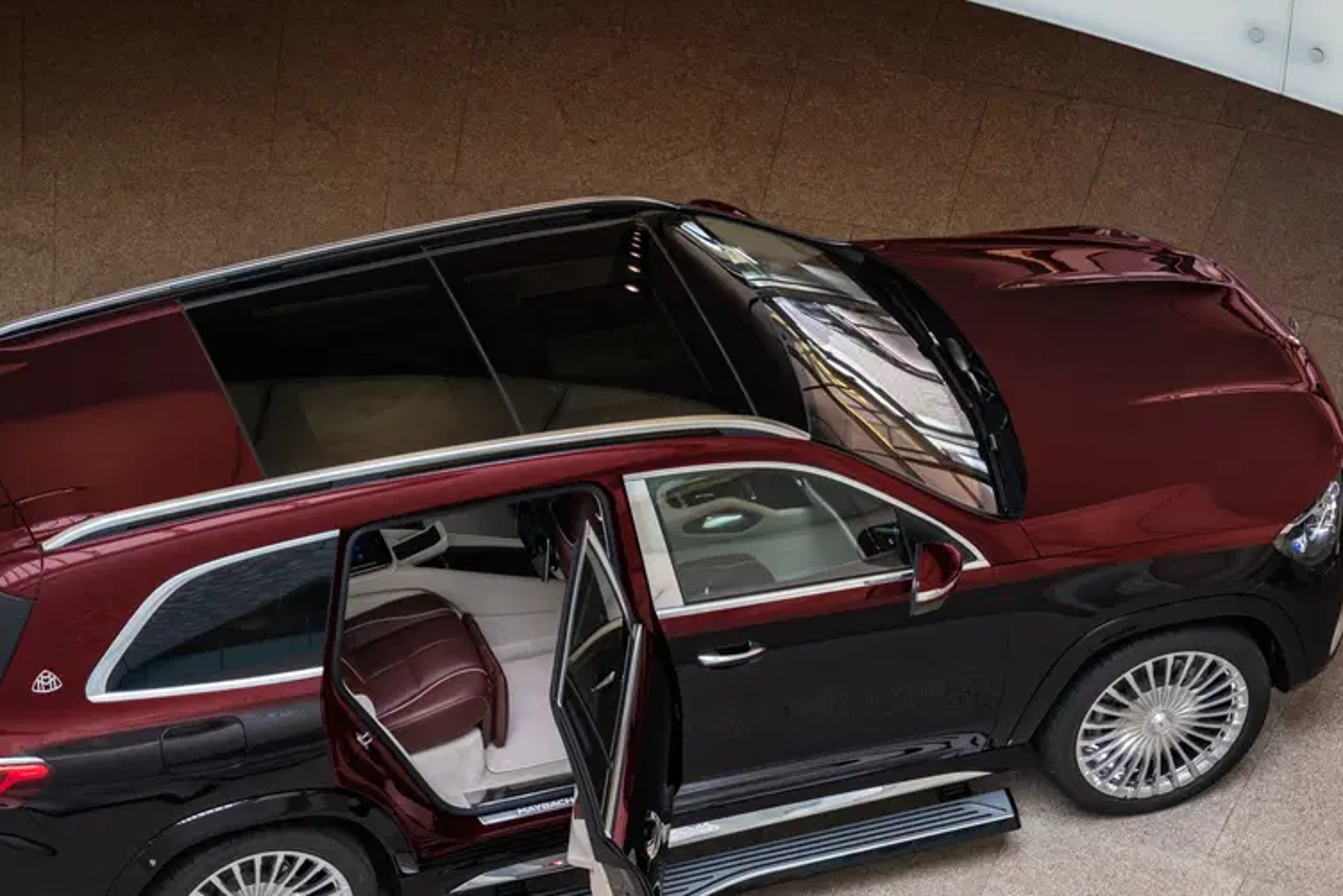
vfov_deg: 7.7
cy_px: 431
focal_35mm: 179
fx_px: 6679
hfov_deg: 11.5
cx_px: 513
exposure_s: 1/25
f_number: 8
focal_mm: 112
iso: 200
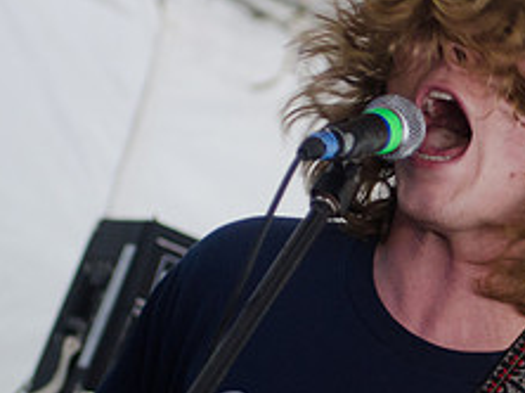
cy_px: 359
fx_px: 3318
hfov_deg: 9.0
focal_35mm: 219
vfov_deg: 6.8
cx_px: 527
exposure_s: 1/100
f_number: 3.2
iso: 640
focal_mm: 58
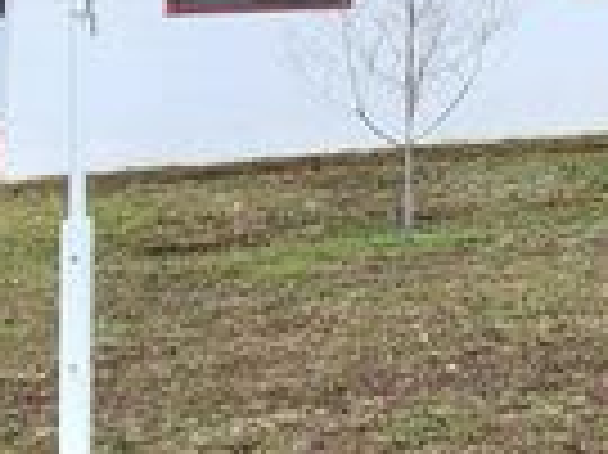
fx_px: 2158
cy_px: -472
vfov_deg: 10.9
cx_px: 883
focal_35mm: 123
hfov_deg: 15.0
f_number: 1.8
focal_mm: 5.4
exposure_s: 1/1667
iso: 40
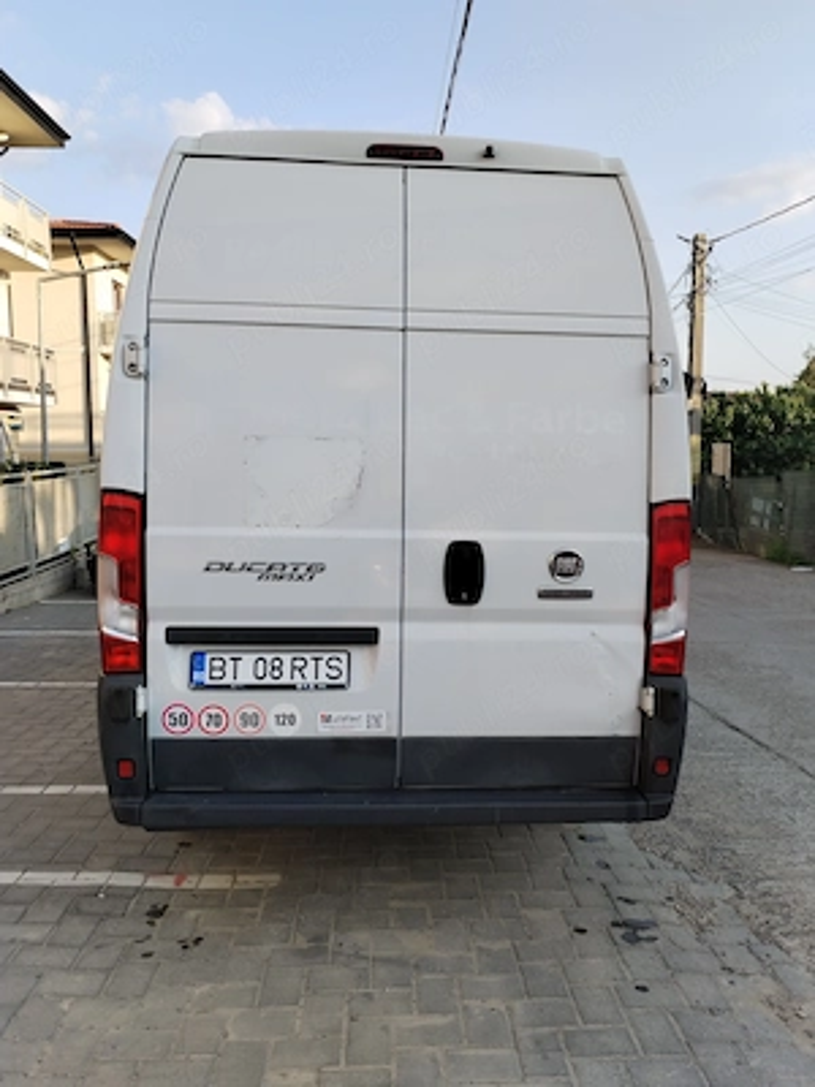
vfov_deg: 58.4
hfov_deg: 45.4
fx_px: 973
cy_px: 544
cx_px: 408
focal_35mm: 31
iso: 100
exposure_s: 1/442
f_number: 1.8
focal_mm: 4.75
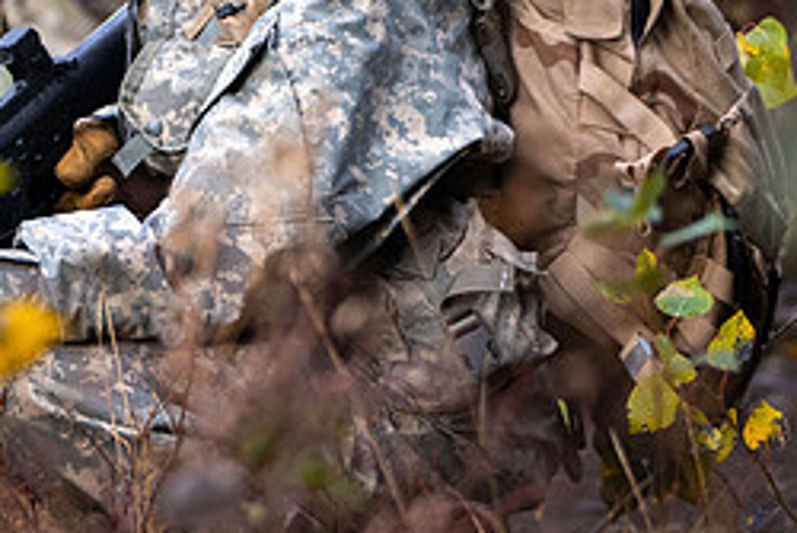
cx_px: 99
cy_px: -8
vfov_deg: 4.2
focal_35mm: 325
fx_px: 7199
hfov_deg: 6.3
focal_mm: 140
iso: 1000
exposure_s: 1/800
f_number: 2.8
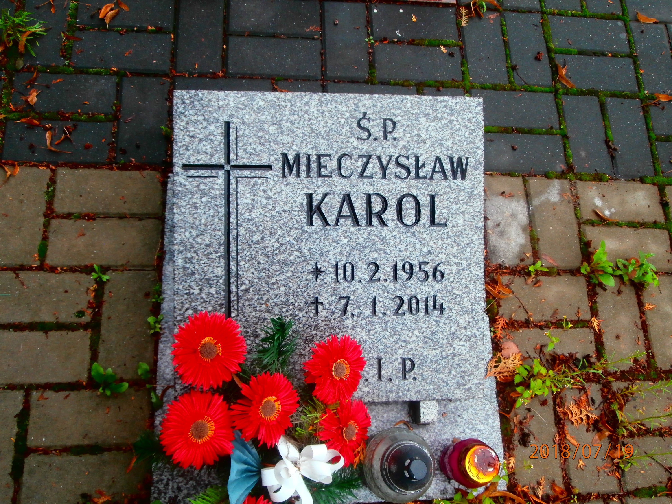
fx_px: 582
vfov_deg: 46.8
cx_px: 336
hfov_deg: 60.0
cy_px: 252
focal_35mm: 30
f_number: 3.5
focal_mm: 5.36
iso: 160
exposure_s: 1/60
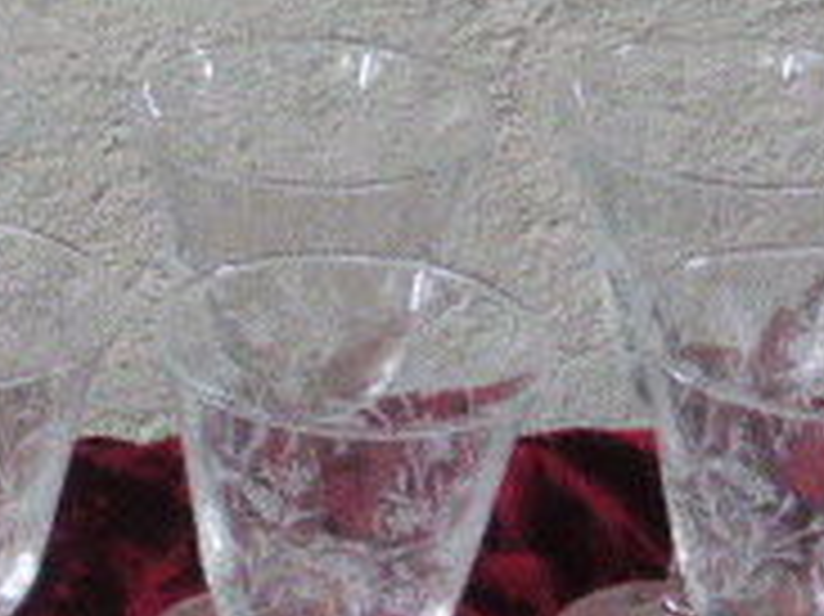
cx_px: -342
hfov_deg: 8.6
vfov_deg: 6.5
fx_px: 5400
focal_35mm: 227
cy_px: 198
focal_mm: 11
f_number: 4.8
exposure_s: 1/50
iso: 1600
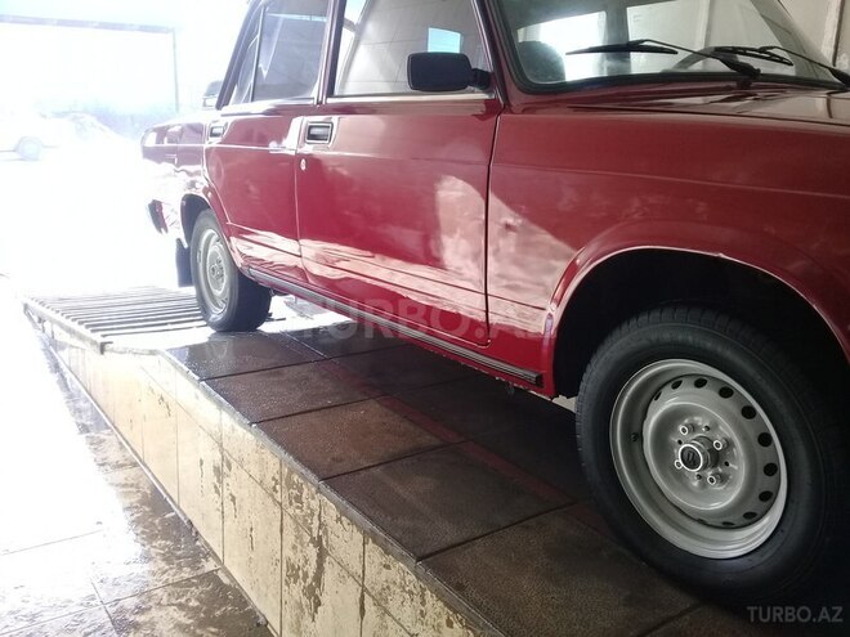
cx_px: 425
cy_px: 318
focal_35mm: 31
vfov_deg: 45.4
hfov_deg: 58.4
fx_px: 761
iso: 100
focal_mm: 3.3
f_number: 2.2
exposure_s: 1/100
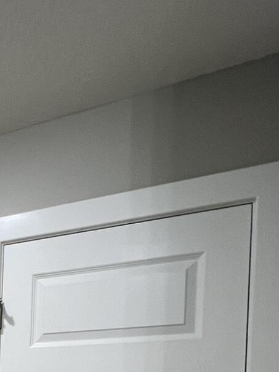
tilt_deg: +0.8
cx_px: -119
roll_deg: -2.2
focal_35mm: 43
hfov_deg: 26.3
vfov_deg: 35.8
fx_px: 463
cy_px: 429
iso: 160
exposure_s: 1/120
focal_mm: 1.57
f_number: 1.8
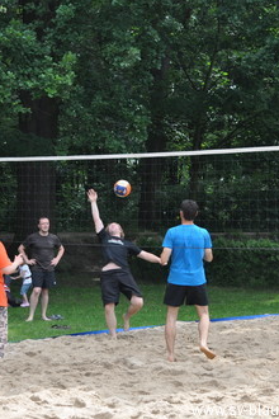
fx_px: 1267
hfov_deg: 12.6
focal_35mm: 109
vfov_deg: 18.8
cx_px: 104
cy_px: 210
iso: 640
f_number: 4.8
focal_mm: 48
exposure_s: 1/1000
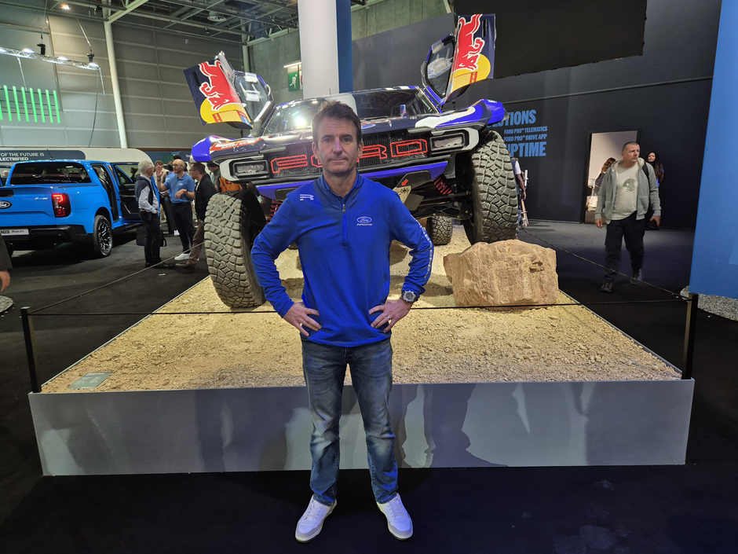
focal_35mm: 23
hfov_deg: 73.9
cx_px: 369
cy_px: 277
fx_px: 490
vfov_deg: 58.9
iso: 250
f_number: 1.8
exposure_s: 1/100
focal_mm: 5.4
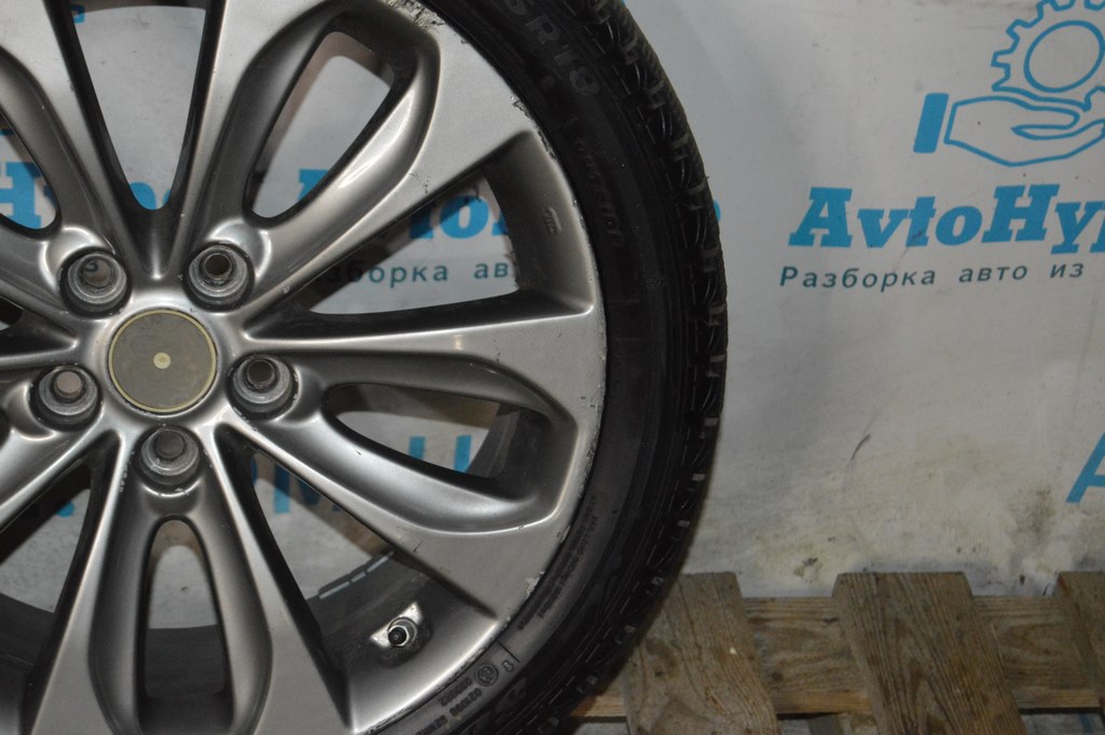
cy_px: 368
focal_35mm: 82
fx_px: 2530
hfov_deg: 24.6
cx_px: 552
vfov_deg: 16.5
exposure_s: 1/60
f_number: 5.6
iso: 3200
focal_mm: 55
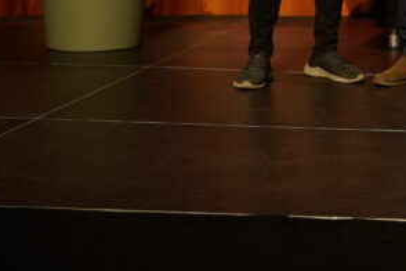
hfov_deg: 15.1
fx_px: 1376
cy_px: -191
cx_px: 668
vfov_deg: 10.6
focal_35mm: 122
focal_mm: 35
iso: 800
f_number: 3.2
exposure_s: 1/125
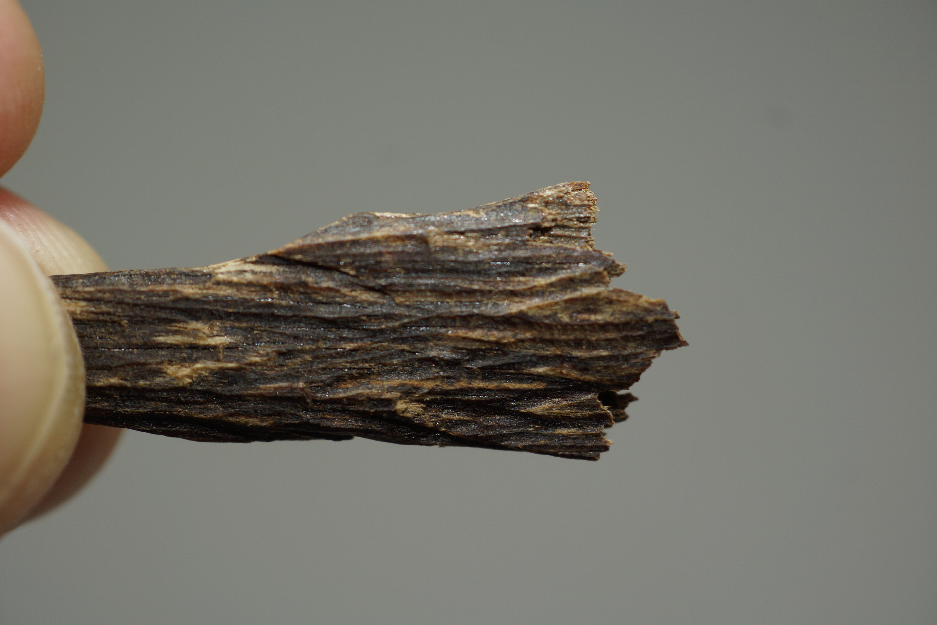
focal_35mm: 45
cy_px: 312
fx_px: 1171
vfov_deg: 29.9
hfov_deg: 43.6
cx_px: 468
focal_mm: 30
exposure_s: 1/160
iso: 100
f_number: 4
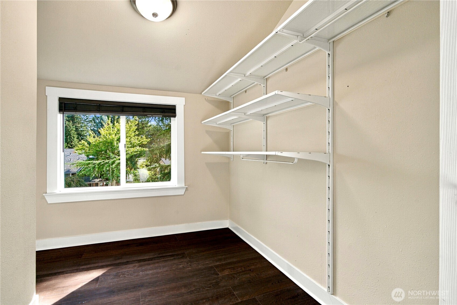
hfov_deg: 86.9
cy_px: 152
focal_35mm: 19
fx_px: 241
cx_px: 228
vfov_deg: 64.5
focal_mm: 19
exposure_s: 1/40
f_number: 9
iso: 400
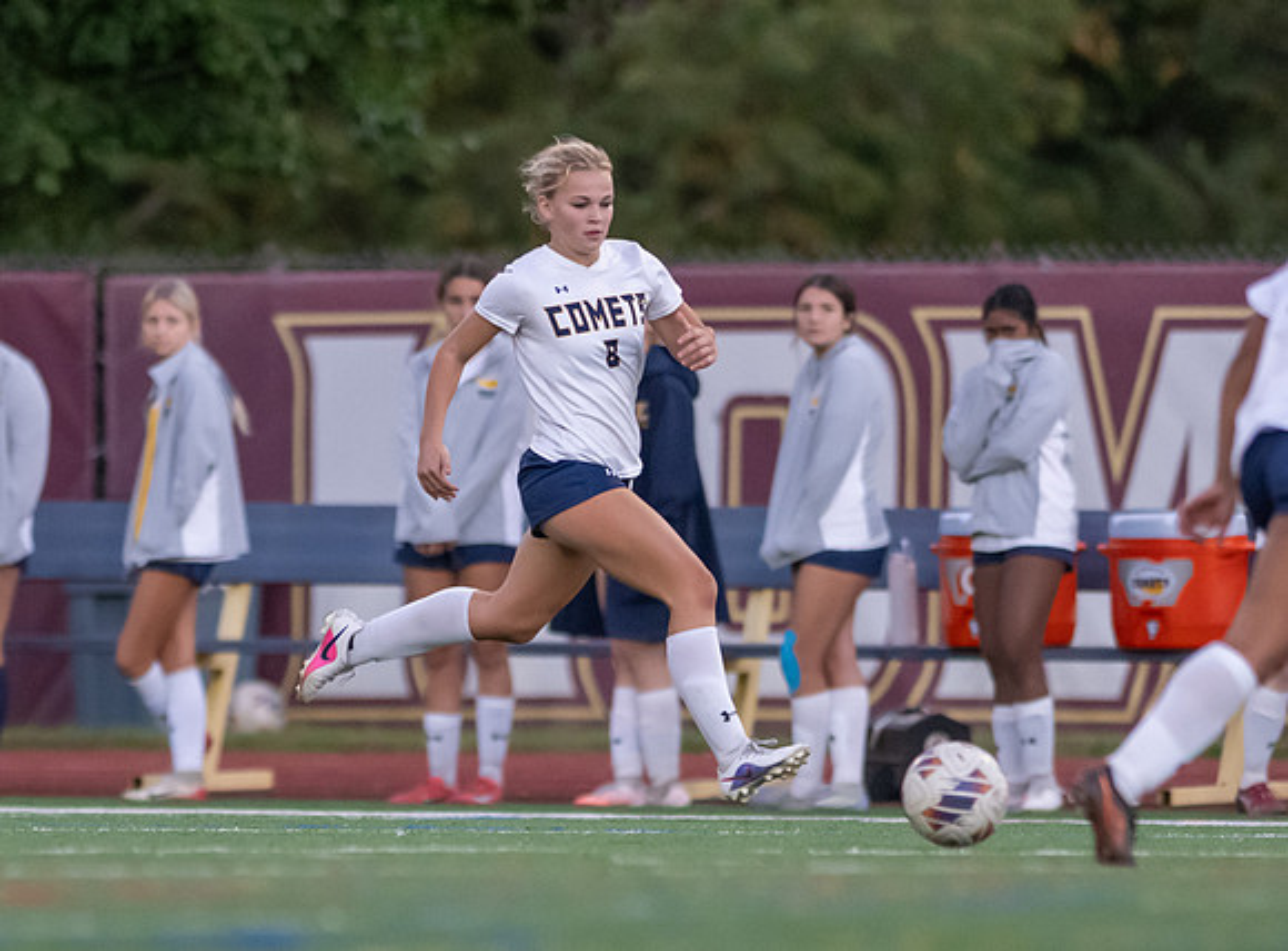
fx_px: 27188
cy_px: 866
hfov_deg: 2.7
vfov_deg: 2.0
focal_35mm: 735
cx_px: 485
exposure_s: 1/1000
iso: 3600
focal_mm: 300
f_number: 2.8
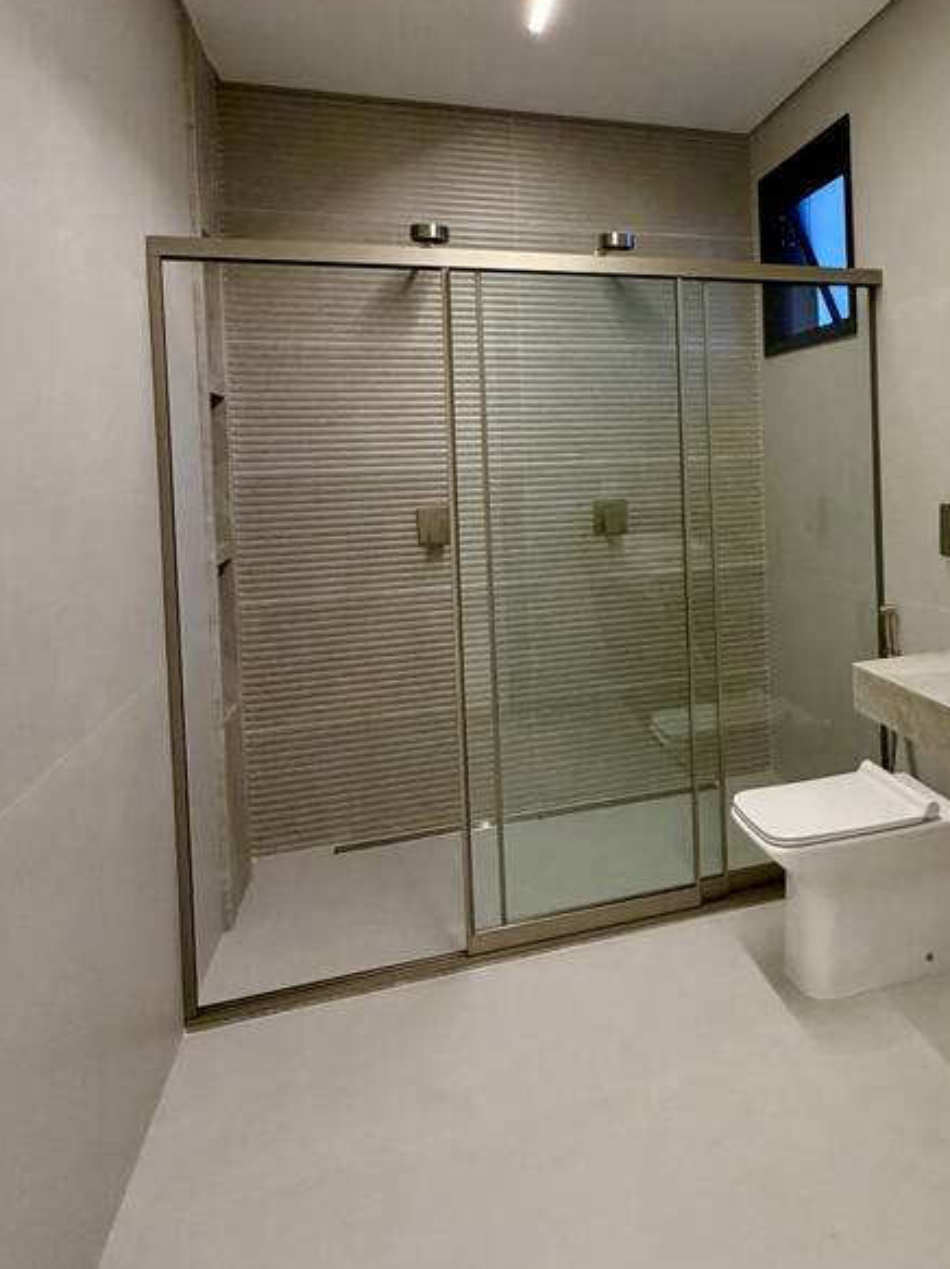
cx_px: 776
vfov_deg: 66.4
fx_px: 952
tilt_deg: -2.5
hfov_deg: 49.5
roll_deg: +1.5
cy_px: 484
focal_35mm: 26
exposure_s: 1/60
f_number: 2.2
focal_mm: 2.22
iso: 320
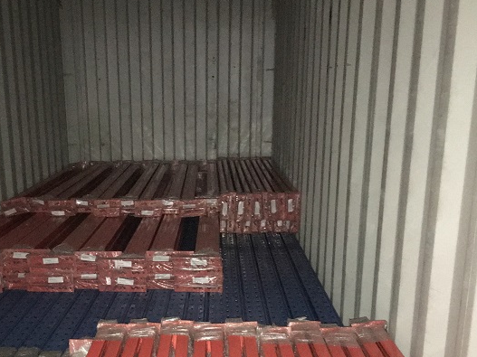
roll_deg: +0.7
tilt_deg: -14.1
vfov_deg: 32.3
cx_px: 175
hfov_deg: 42.6
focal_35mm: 44
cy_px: 263
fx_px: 606
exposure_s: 1/17
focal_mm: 4.15
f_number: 2.2
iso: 800
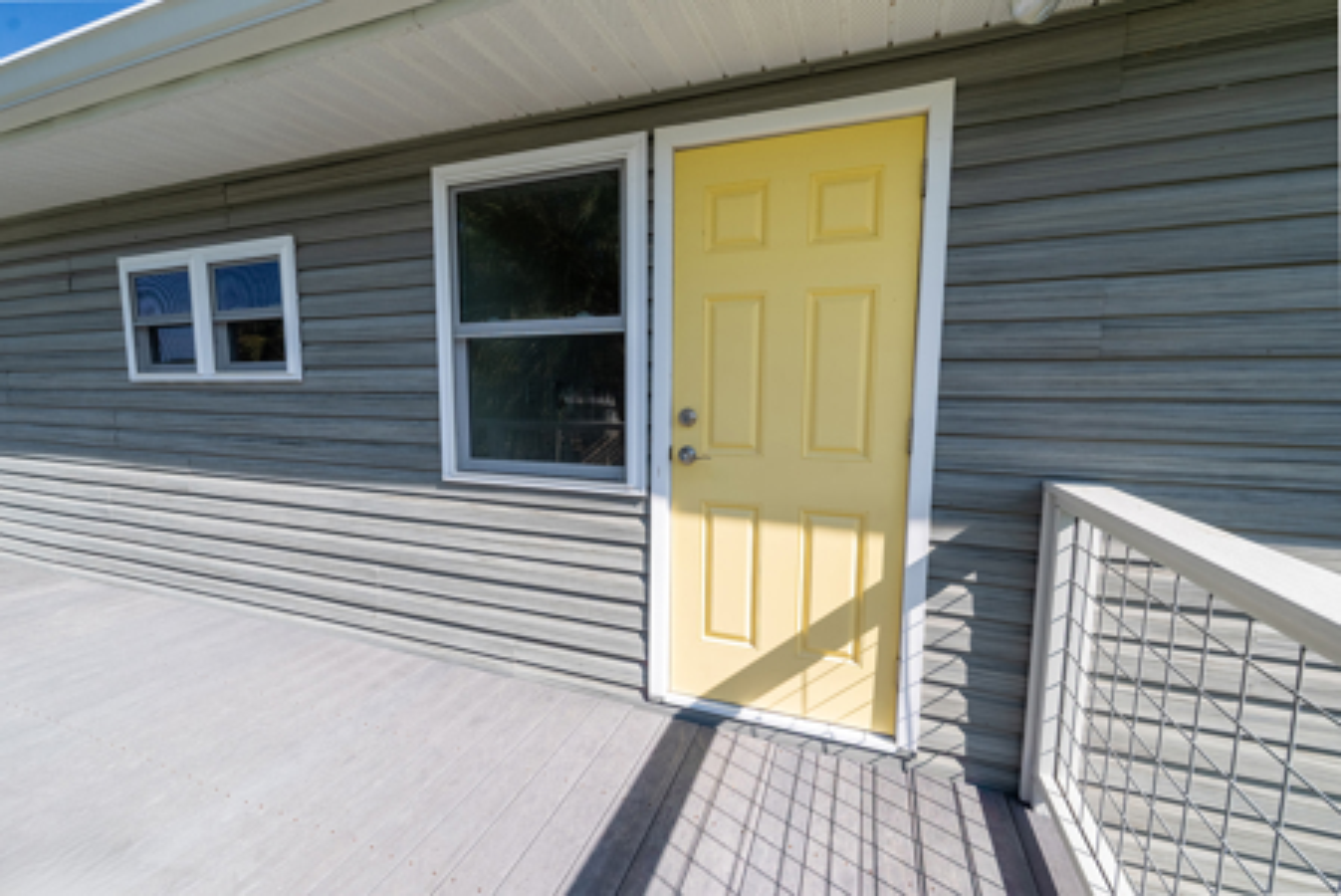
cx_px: 670
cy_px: 448
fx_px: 522
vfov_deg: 81.3
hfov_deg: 104.2
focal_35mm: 14
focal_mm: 14
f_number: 8
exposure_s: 1/5000
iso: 320
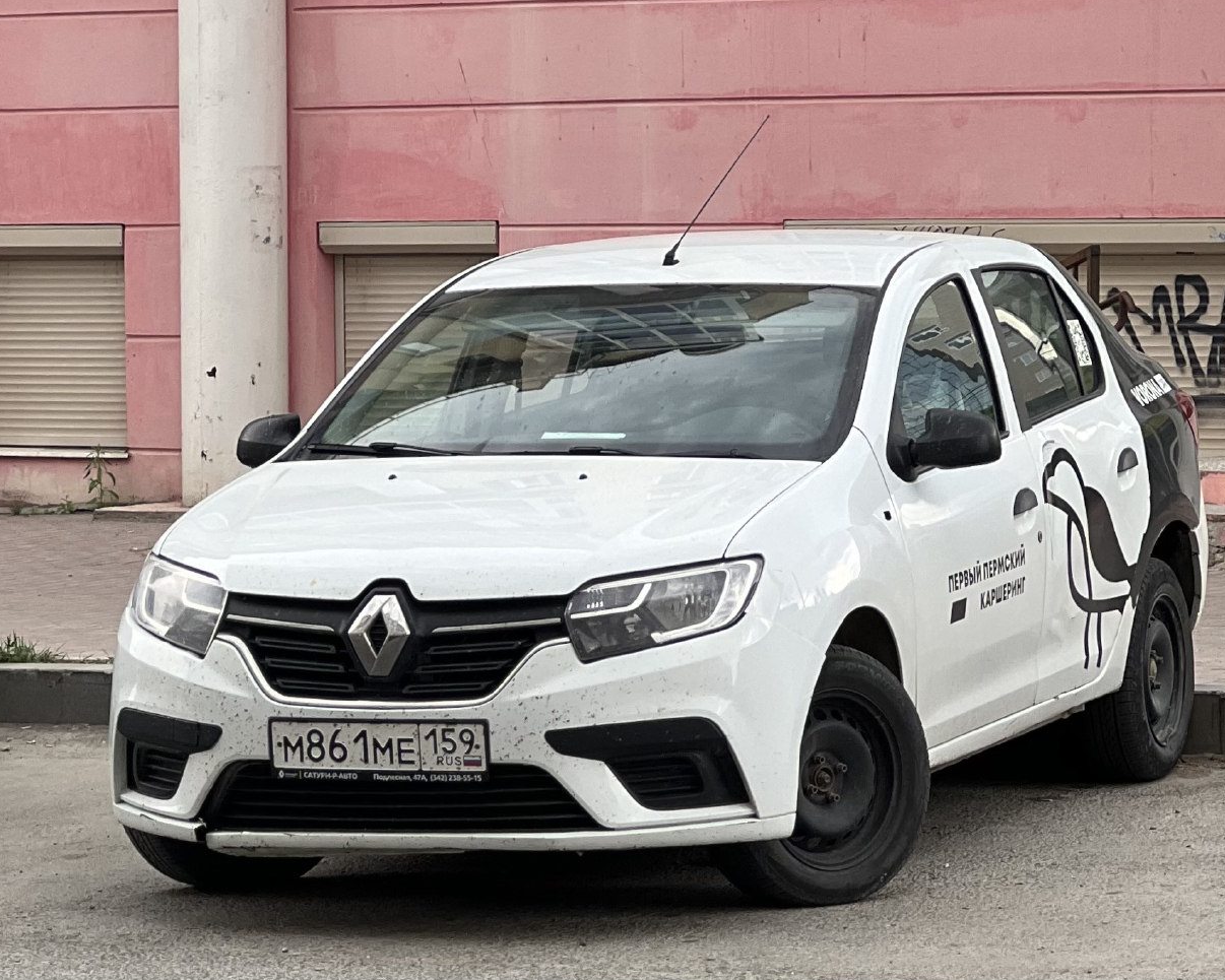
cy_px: 489
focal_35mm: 81
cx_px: 653
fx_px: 2937
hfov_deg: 23.6
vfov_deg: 18.9
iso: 32
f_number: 2.8
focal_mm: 9
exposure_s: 1/121
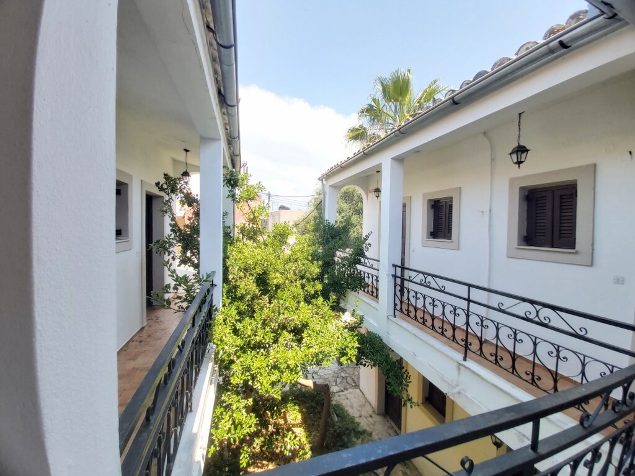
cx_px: 318
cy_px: 238
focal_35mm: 12
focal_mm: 1.42
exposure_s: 1/164
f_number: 2.2
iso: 40
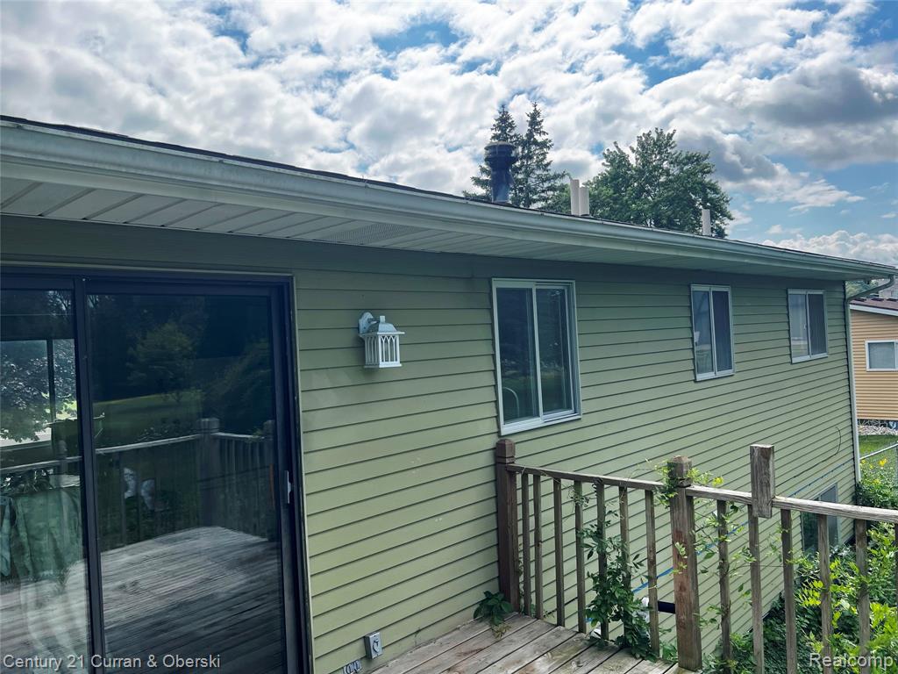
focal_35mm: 26
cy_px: 337
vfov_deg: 53.1
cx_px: 449
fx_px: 674
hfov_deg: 67.3
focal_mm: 5.7
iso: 50
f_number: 1.5
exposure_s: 1/3333
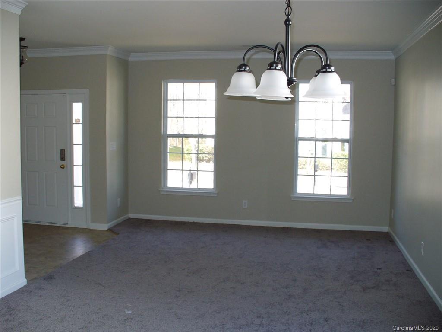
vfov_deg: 38.7
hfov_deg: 50.1
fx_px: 472
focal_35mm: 37
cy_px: 166
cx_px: 221
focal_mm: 6.1
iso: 100
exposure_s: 1/50
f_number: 2.8
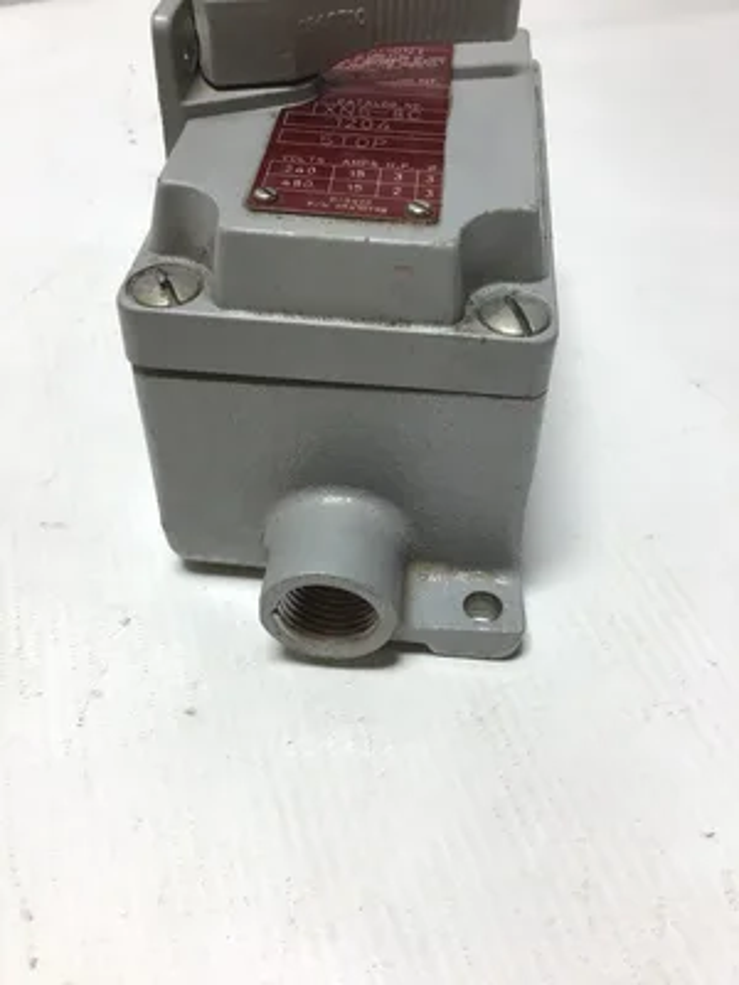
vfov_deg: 58.4
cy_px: 492
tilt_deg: -47.0
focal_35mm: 31
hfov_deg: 45.4
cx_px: 370
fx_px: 882
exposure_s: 1/120
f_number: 2.4
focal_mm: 3.3
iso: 40
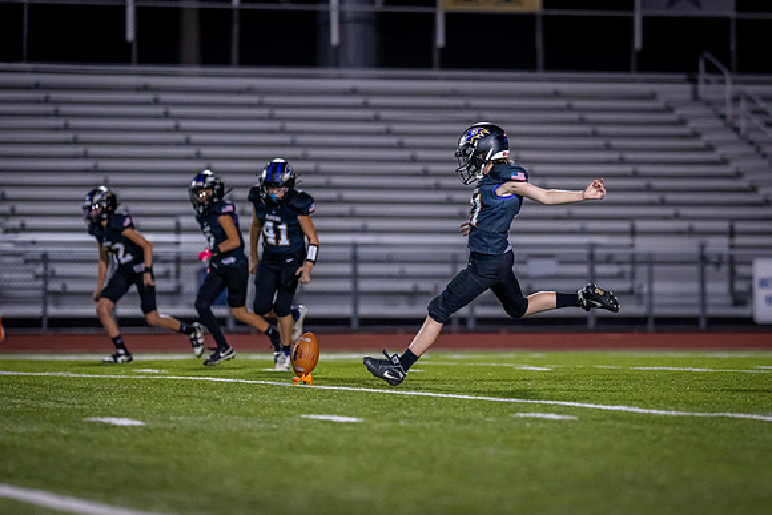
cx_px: 468
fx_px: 4988
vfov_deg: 5.9
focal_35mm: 233
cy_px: 199
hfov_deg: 8.8
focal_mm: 135
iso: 1600
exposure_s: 1/1250
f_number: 1.8
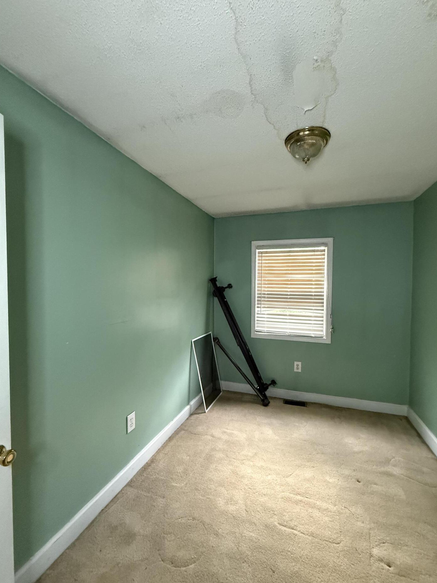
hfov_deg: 81.7
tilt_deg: -2.8
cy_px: 298
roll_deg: -0.7
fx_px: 253
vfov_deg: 98.2
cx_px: 225
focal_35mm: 15
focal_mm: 2.22
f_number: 2.2
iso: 800
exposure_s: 1/60
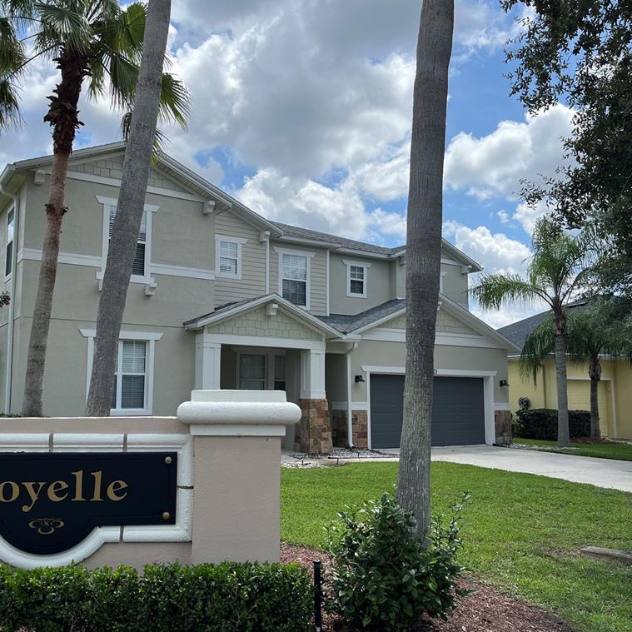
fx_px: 640
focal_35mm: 31
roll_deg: -1.0
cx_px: 259
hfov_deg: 52.2
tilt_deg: +6.3
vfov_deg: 52.5
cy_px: 316
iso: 50
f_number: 1.6
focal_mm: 5.1
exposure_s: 1/4149
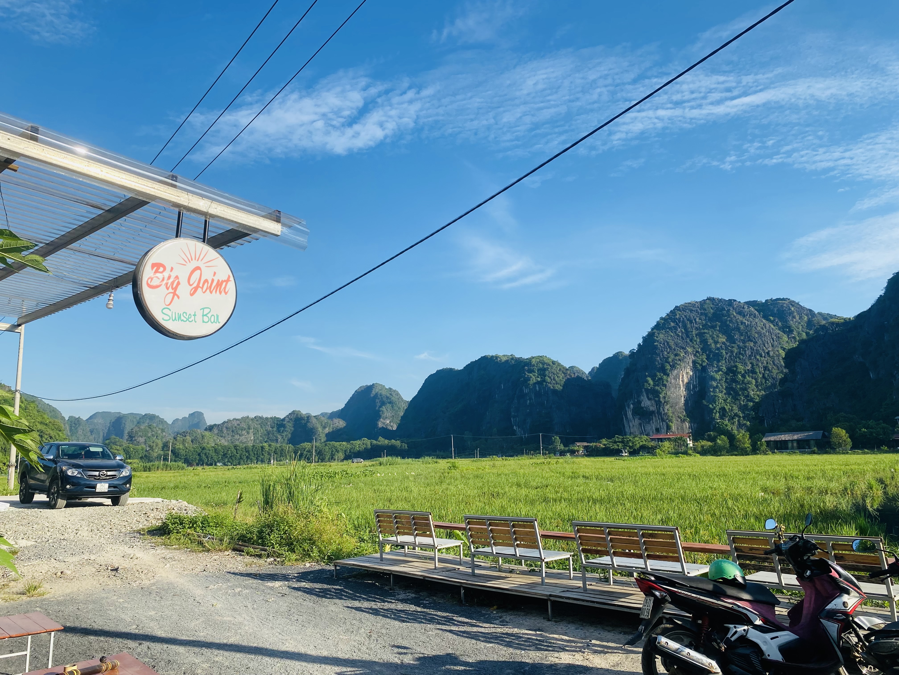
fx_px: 675
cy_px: 338
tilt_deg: +12.3
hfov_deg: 67.3
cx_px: 450
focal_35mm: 26
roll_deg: +1.1
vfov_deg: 53.1
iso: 32
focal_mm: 4.25
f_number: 1.8
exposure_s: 1/2028
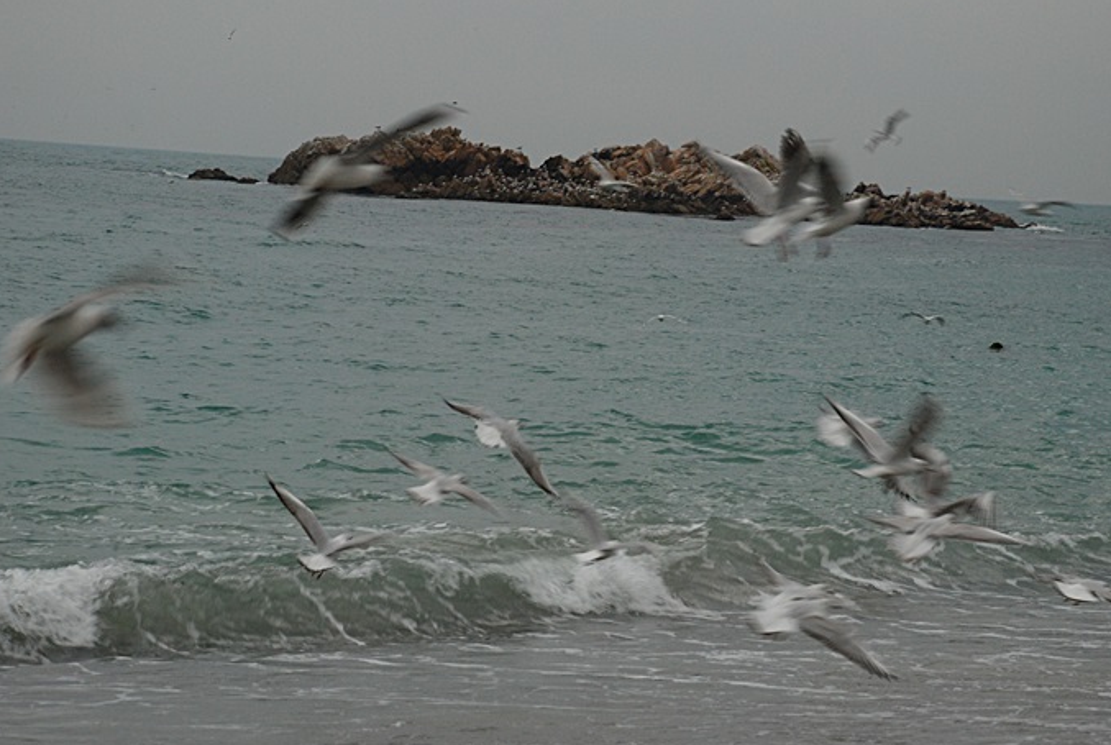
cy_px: 353
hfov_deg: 16.5
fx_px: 3833
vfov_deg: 11.1
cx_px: 615
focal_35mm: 124
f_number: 6.3
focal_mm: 70
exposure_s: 1/60
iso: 400
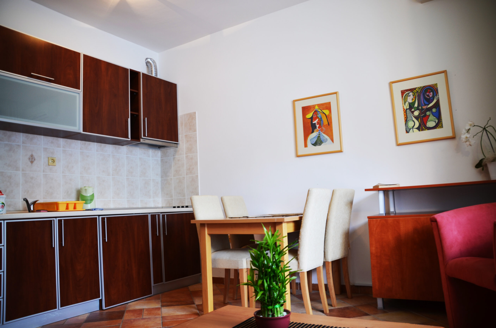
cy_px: 164
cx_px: 248
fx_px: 371
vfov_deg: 47.7
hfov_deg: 67.5
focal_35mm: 27
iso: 125
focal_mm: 18
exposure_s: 1/20
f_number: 3.5
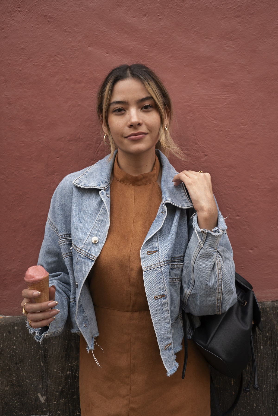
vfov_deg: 48.4
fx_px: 463
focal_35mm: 40
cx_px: 139
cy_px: 208
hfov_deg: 33.4
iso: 500
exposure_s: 1/250
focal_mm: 40
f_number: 4
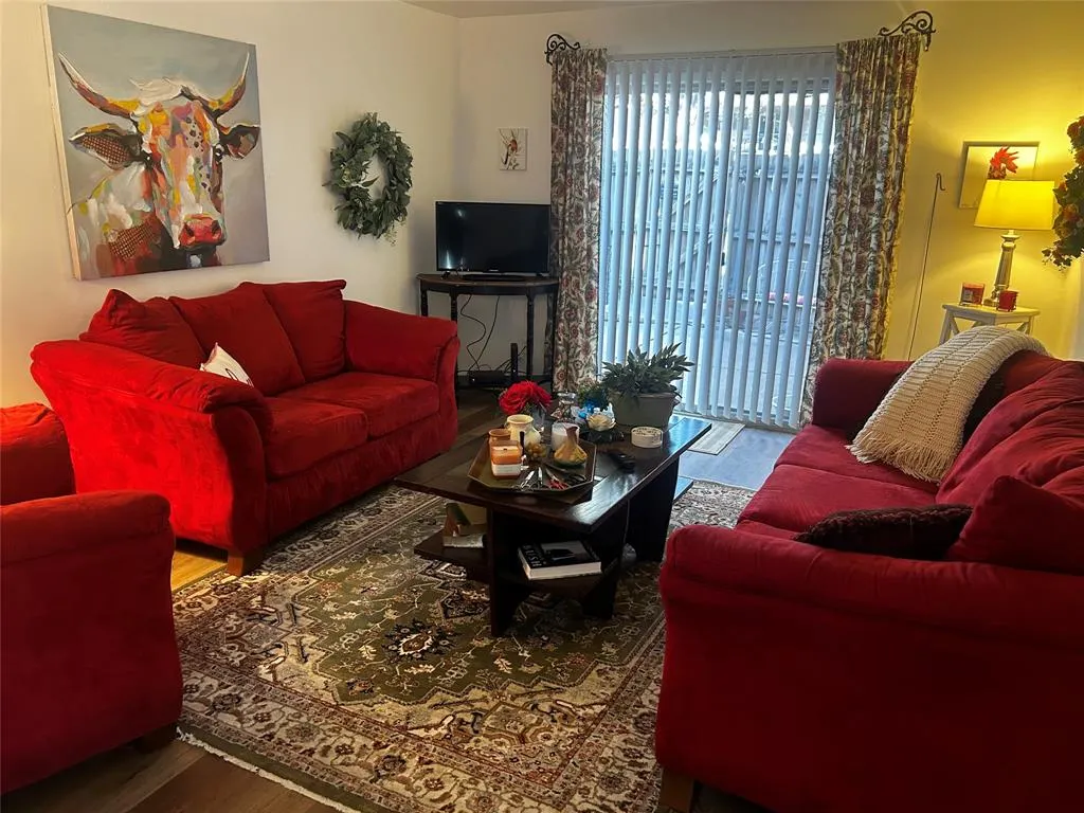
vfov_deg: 53.1
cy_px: 406
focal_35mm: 26
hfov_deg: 67.3
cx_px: 542
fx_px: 814
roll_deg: -1.0
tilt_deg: -15.5
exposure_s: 1/60
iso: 320
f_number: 1.5
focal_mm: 5.7
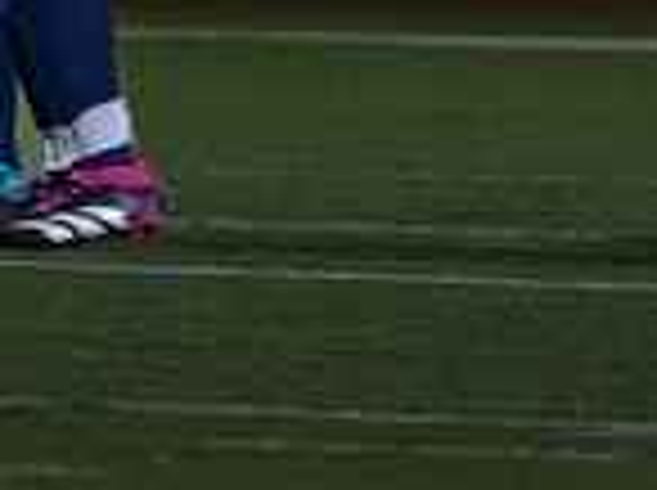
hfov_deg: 1.1
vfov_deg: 0.8
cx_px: 318
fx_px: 33084
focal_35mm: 1746
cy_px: -757
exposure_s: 1/1000
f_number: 2.8
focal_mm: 200
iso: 4000
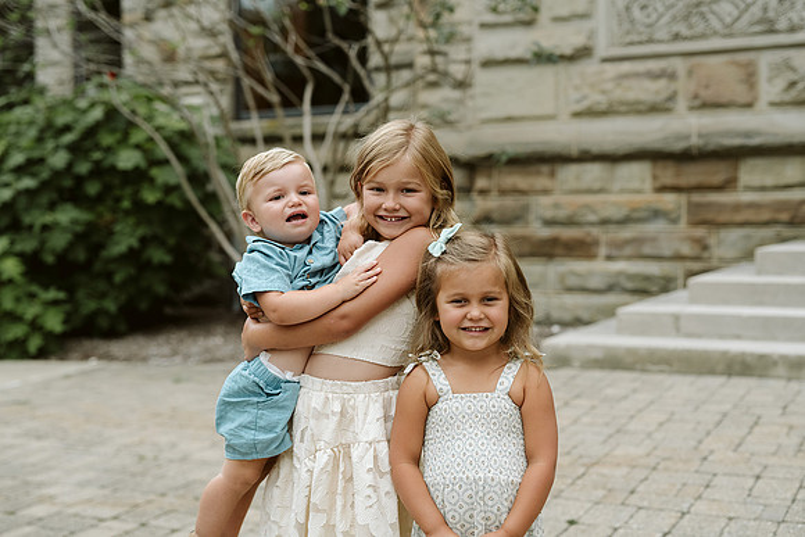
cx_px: 402
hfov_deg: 39.6
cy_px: 268
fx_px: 1118
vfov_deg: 27.0
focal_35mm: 50
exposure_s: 1/320
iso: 640
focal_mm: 50
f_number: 2.8
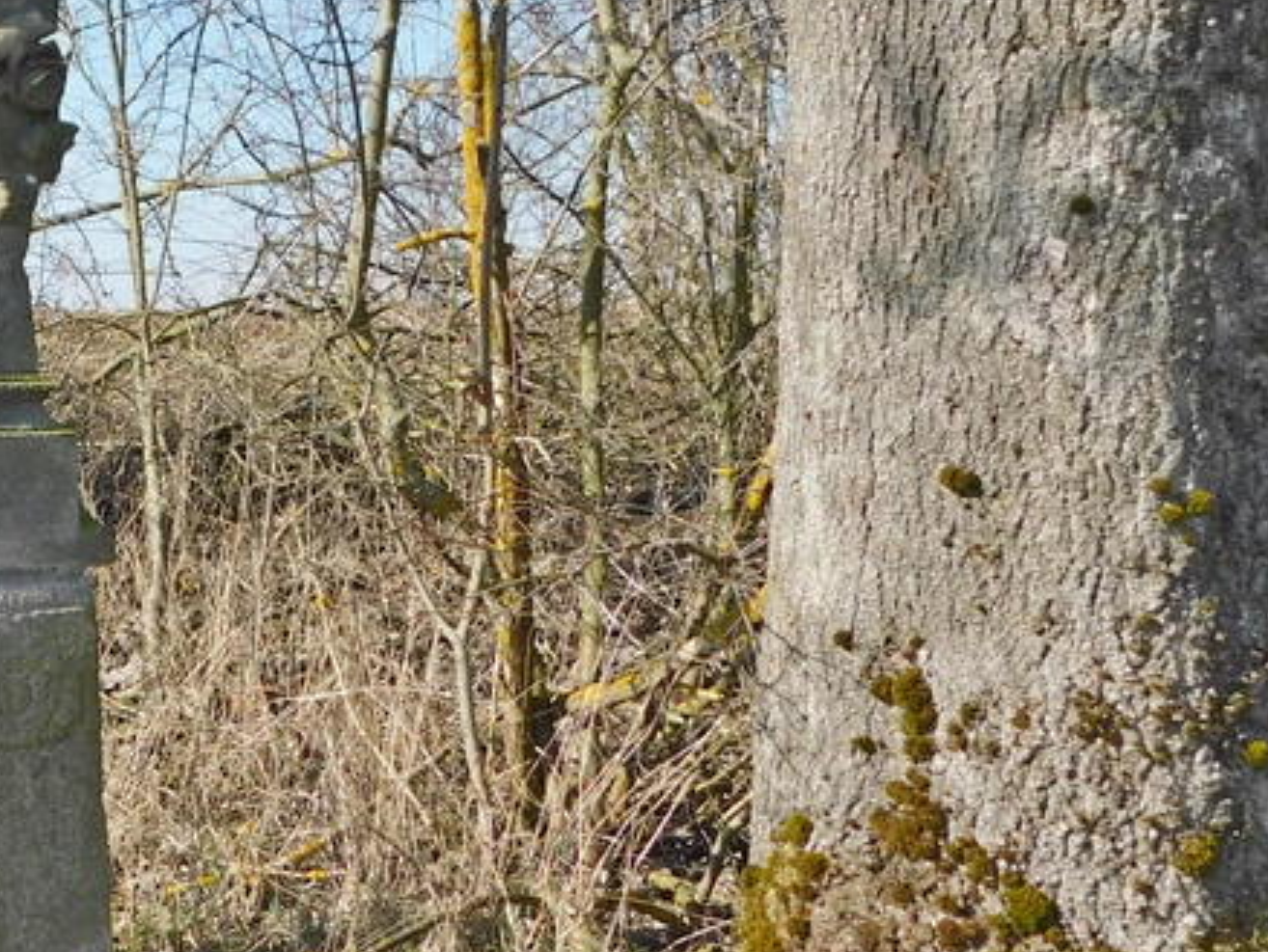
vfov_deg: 23.3
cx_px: -43
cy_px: 457
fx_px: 2309
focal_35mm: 63
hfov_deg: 28.5
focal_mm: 4
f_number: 3
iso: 125
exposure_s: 1/1000
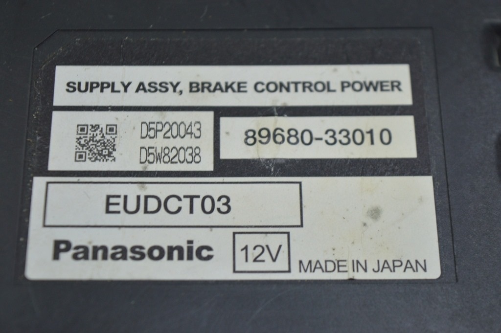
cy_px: 166
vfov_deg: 16.5
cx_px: 250
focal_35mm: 82
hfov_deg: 24.6
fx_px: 1147
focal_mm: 55
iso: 400
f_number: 5.6
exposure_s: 1/40
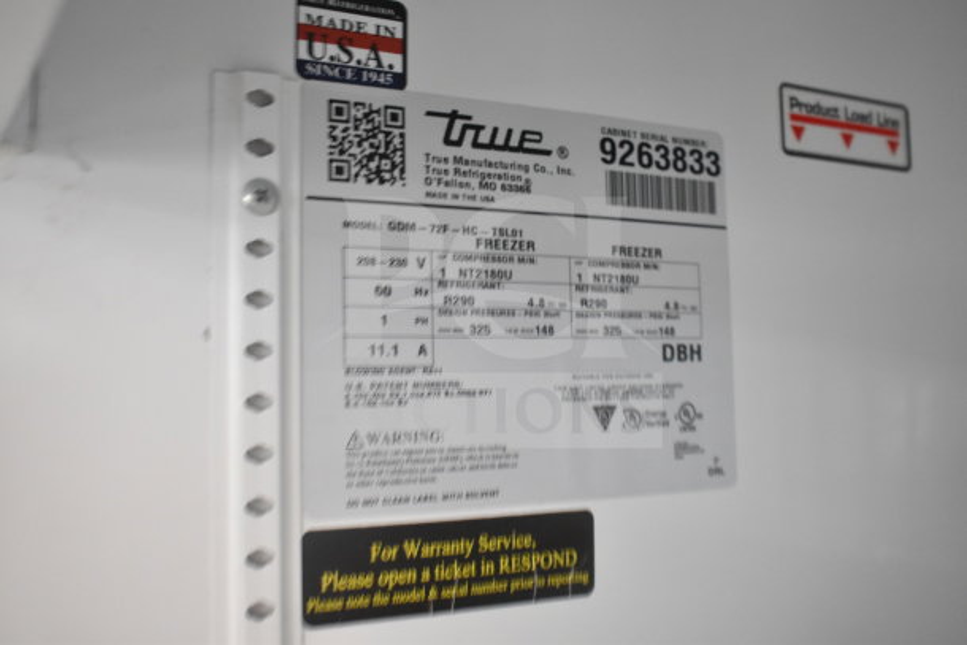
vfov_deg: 34.2
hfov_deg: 49.5
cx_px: 484
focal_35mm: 39
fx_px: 1048
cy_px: 322
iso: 2000
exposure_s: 1/40
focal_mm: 26
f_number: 4
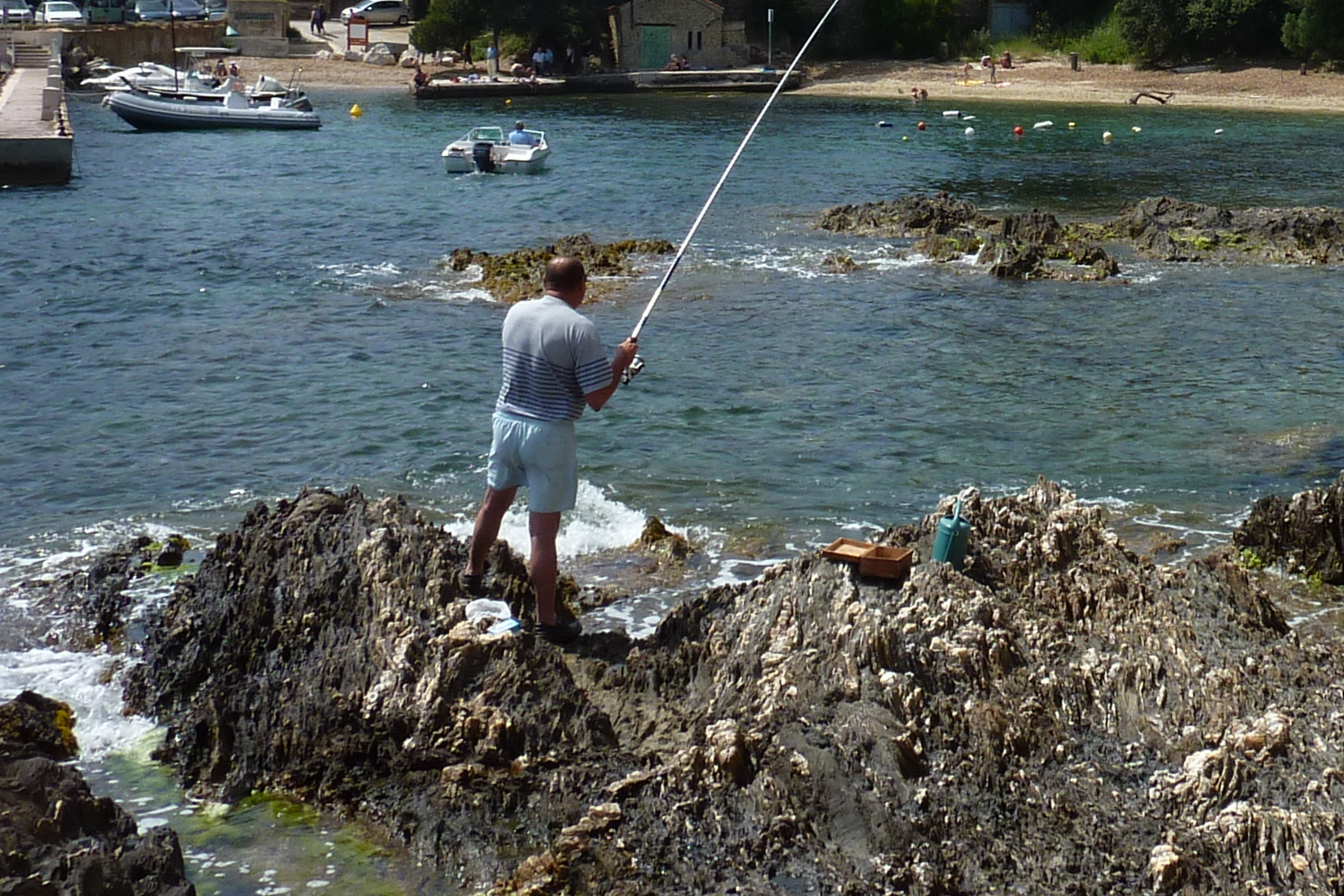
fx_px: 2128
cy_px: 111
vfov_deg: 23.2
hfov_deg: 34.1
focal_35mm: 57
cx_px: 1060
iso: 80
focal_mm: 4.1
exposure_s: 1/500
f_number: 5
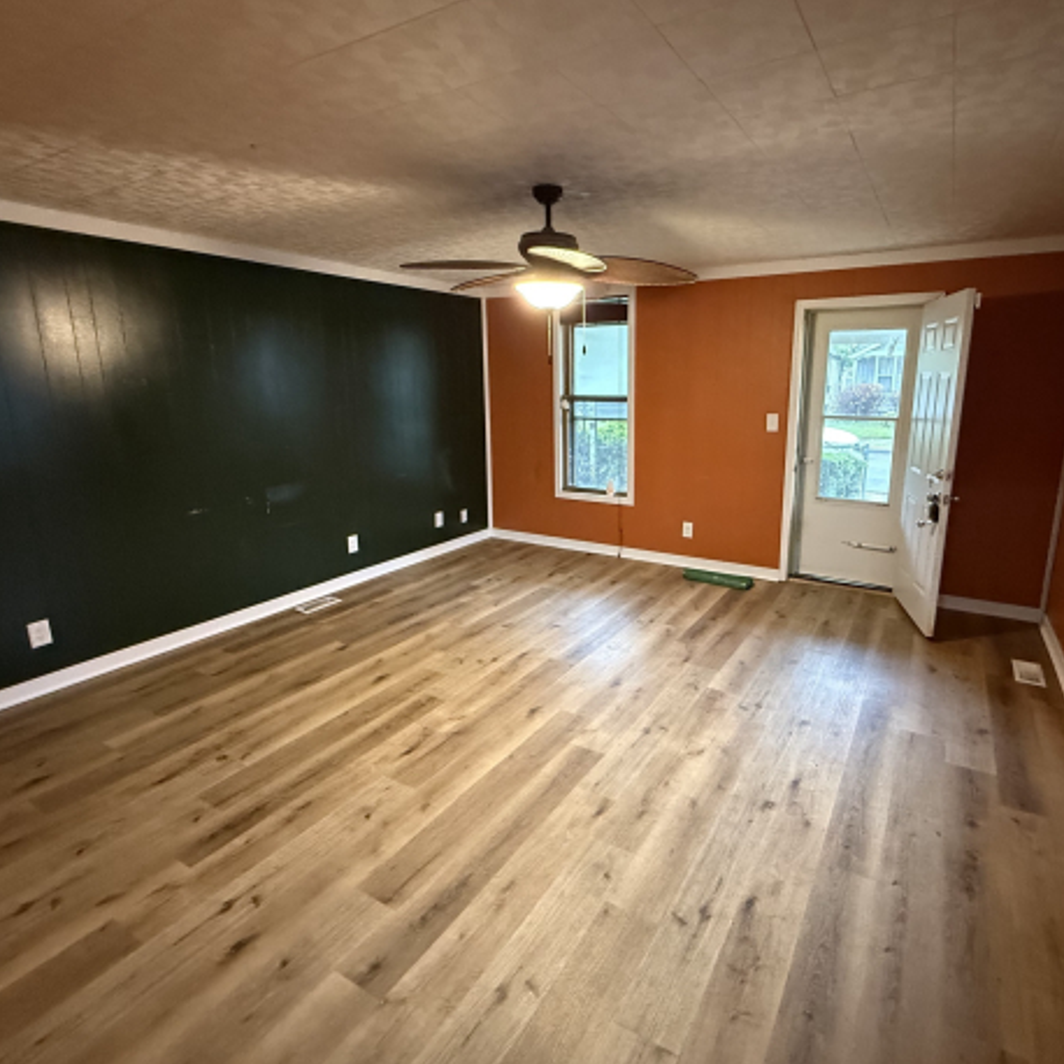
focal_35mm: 18
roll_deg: +0.2
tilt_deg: -12.1
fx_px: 626
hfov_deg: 80.3
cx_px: 605
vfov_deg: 80.7
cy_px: 506
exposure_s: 1/60
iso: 800
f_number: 2.2
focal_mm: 2.22
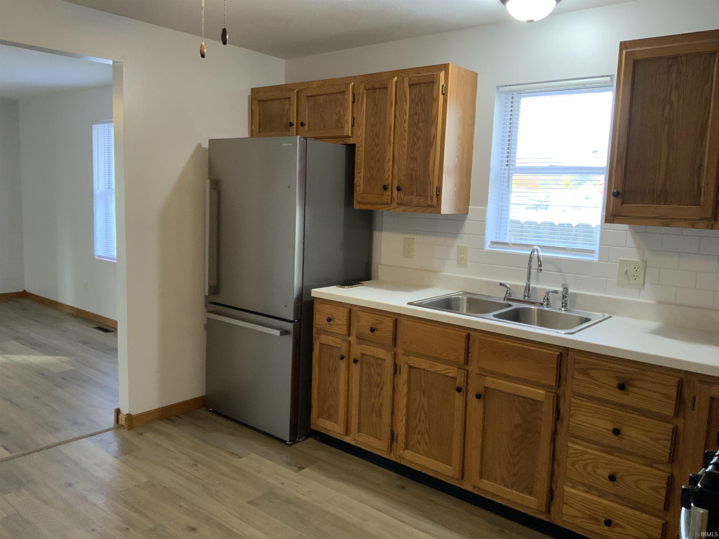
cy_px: 270
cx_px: 360
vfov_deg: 48.2
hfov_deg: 61.7
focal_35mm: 29
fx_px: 602
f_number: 1.8
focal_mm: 3
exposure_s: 1/60
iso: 250
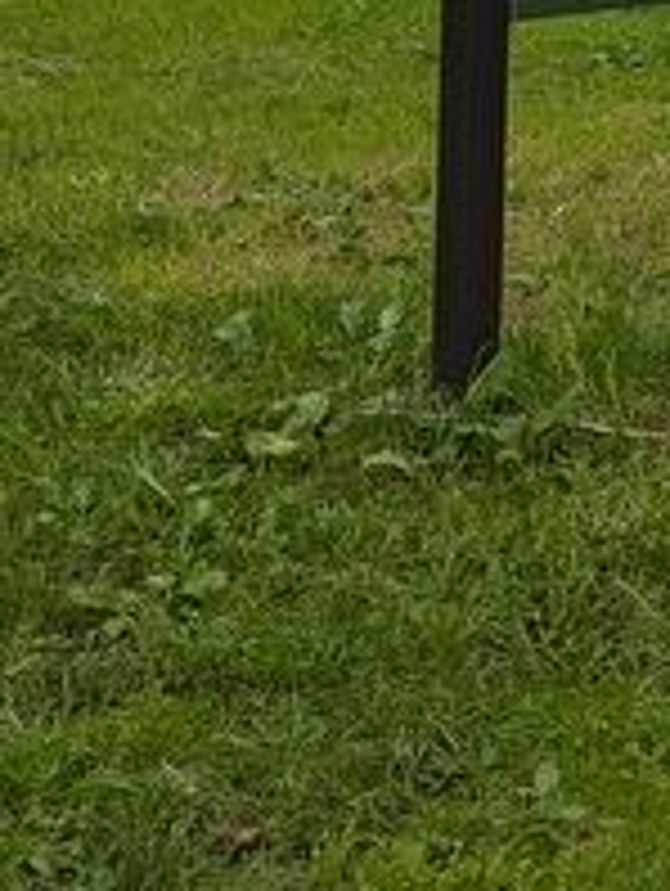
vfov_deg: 17.7
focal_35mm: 101
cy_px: -374
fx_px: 2601
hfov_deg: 14.0
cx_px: 920
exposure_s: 1/283
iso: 53
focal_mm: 5.43
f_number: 1.89
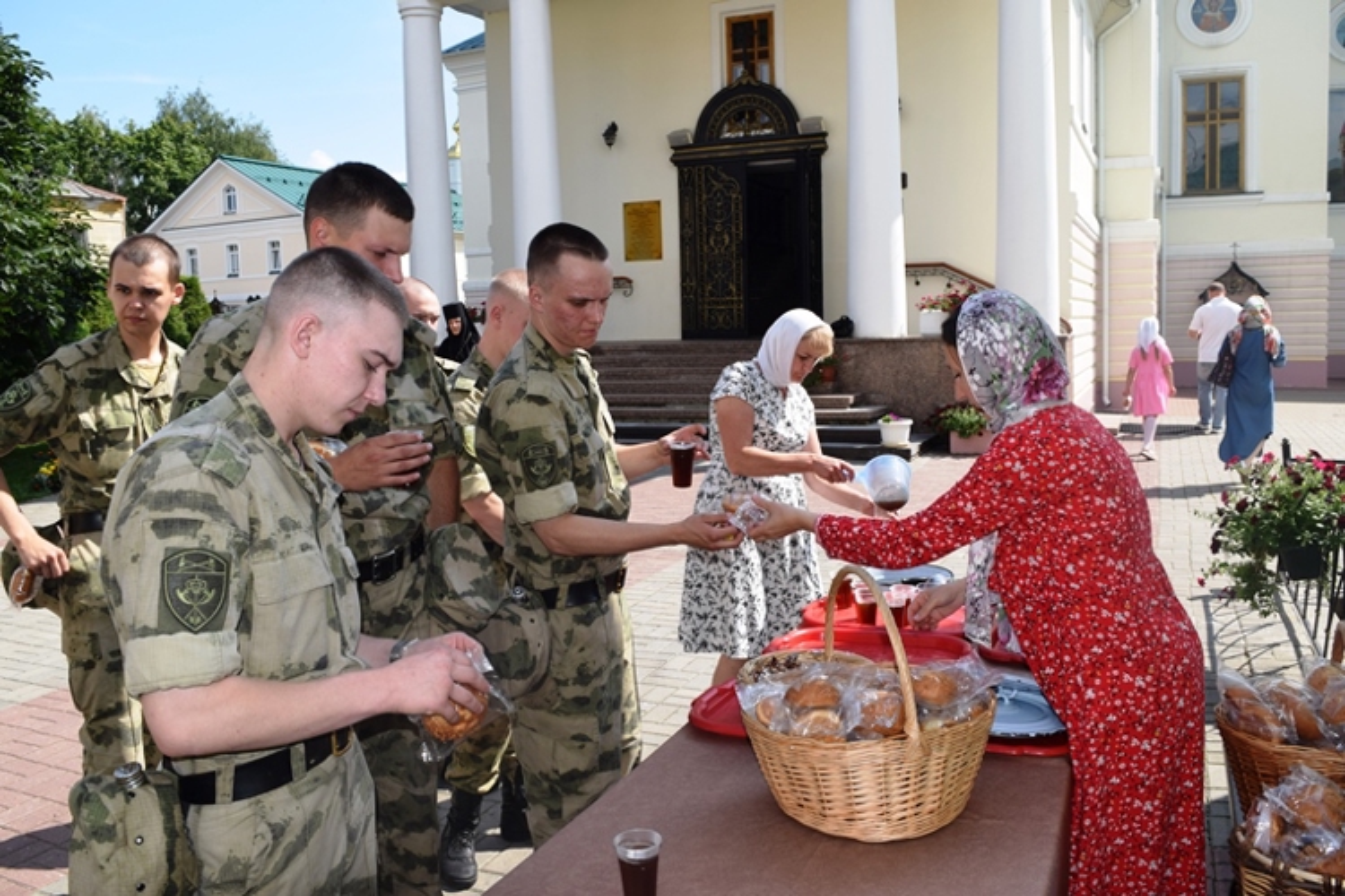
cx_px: 672
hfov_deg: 67.4
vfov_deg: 47.9
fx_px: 1009
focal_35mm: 27
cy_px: 448
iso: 100
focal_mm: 18
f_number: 8
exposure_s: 1/200
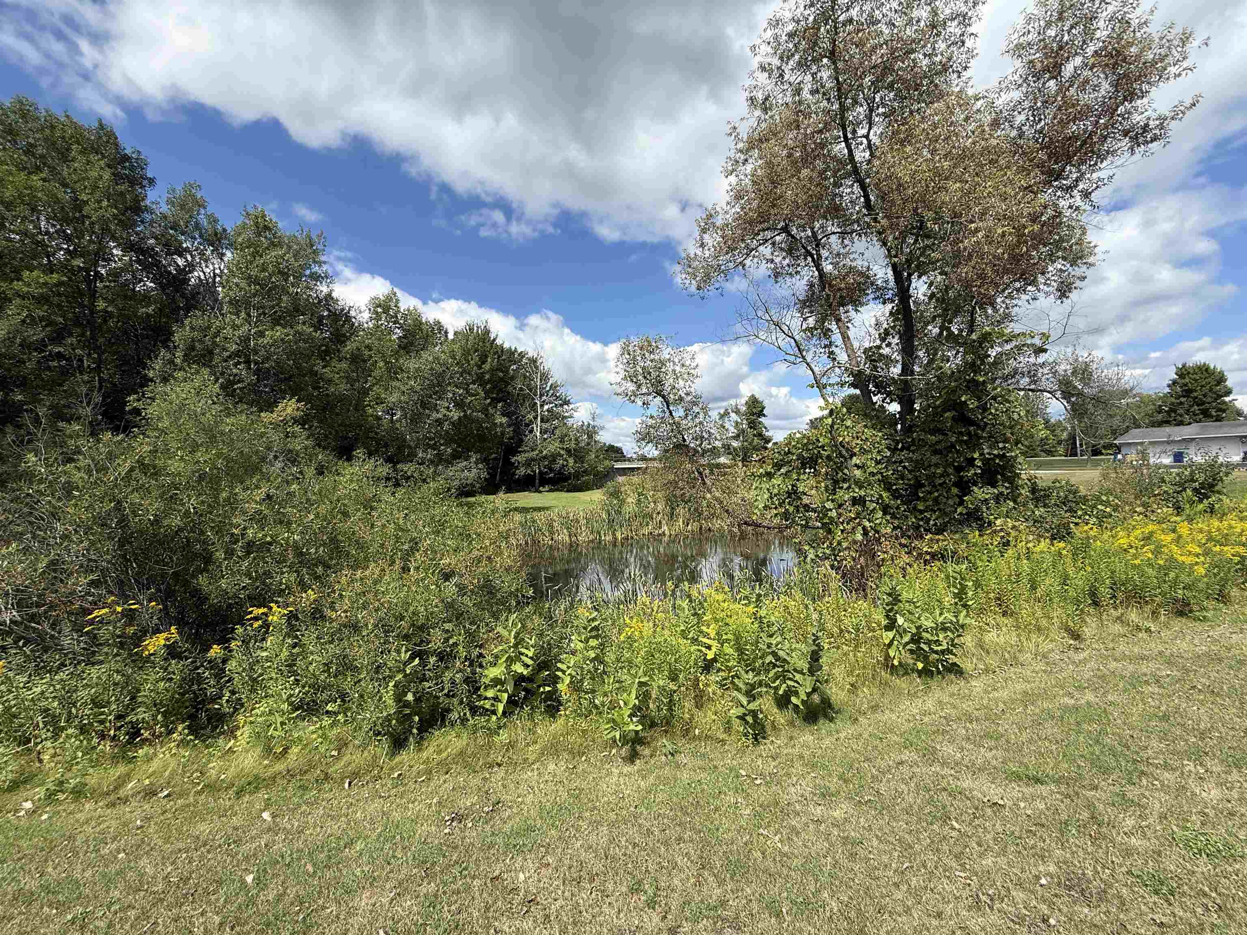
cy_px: 468
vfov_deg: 85.7
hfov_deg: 102.1
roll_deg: +2.2
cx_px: 624
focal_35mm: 14
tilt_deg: +0.7
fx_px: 504
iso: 50
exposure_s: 1/1572
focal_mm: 2.22
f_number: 2.2
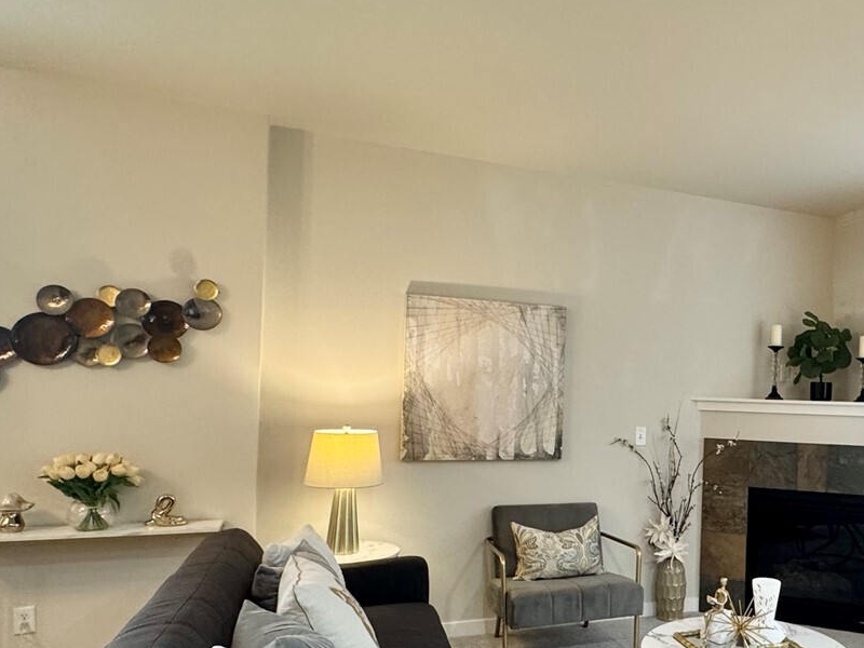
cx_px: 646
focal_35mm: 28
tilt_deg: -0.5
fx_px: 699
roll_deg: -2.6
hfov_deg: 60.1
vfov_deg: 49.3
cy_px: 399
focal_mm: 2.22
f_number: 2.2
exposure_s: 1/60
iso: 200
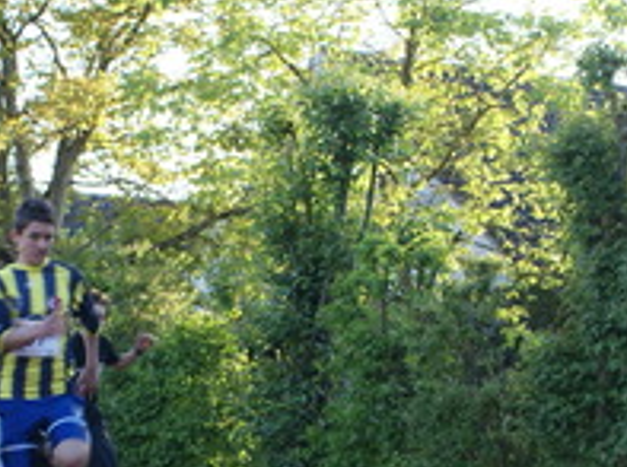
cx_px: 245
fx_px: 1862
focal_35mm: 103
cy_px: 461
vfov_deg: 14.1
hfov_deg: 19.1
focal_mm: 26
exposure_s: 1/125
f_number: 4.5
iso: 125
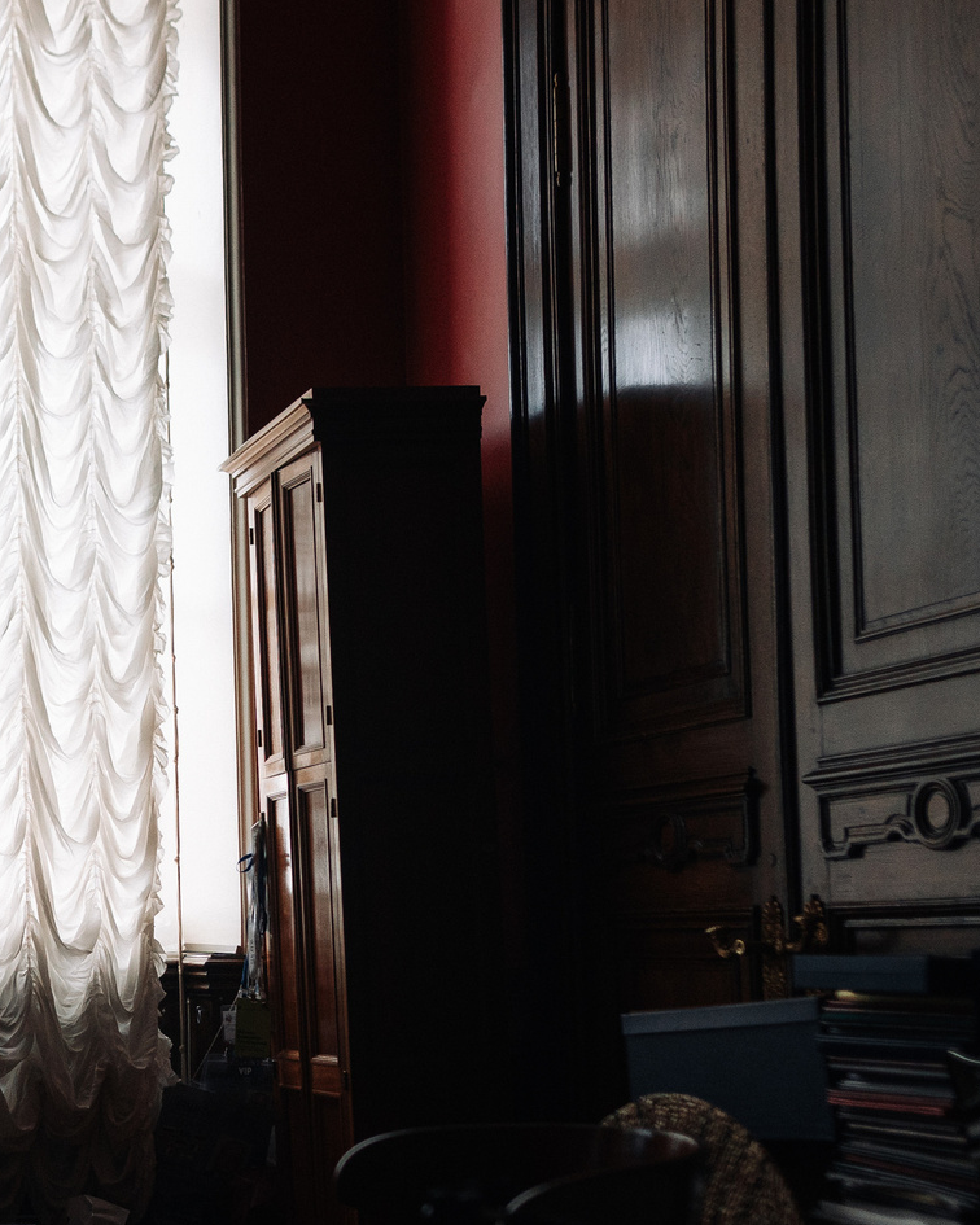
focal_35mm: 61
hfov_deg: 23.1
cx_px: -175
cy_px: 832
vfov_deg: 30.7
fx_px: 2212
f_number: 1.8
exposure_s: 1/1600
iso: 640
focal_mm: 24
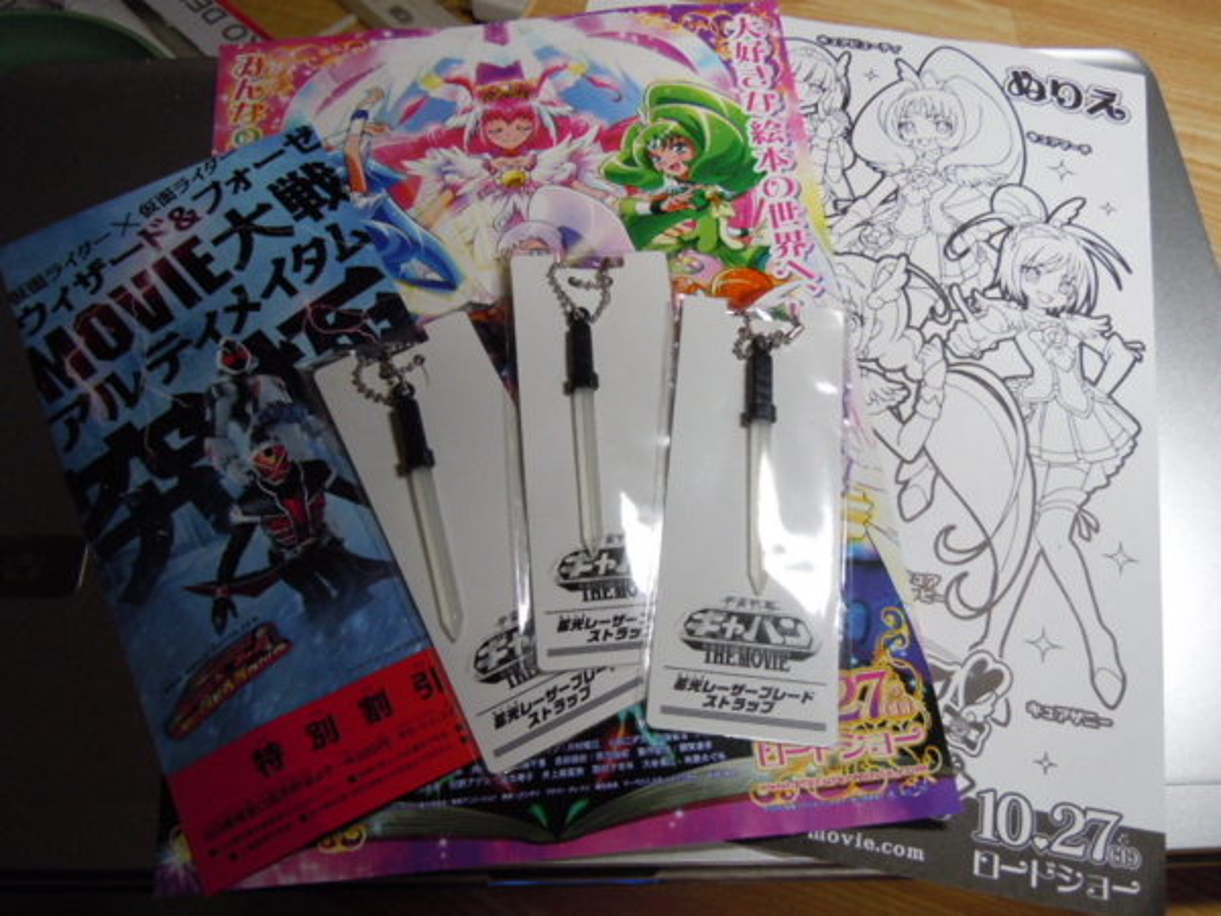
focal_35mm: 30
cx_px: 610
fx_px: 1058
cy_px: 458
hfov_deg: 60.0
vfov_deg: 46.8
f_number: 3.5
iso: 400
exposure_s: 1/60
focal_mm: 5.4
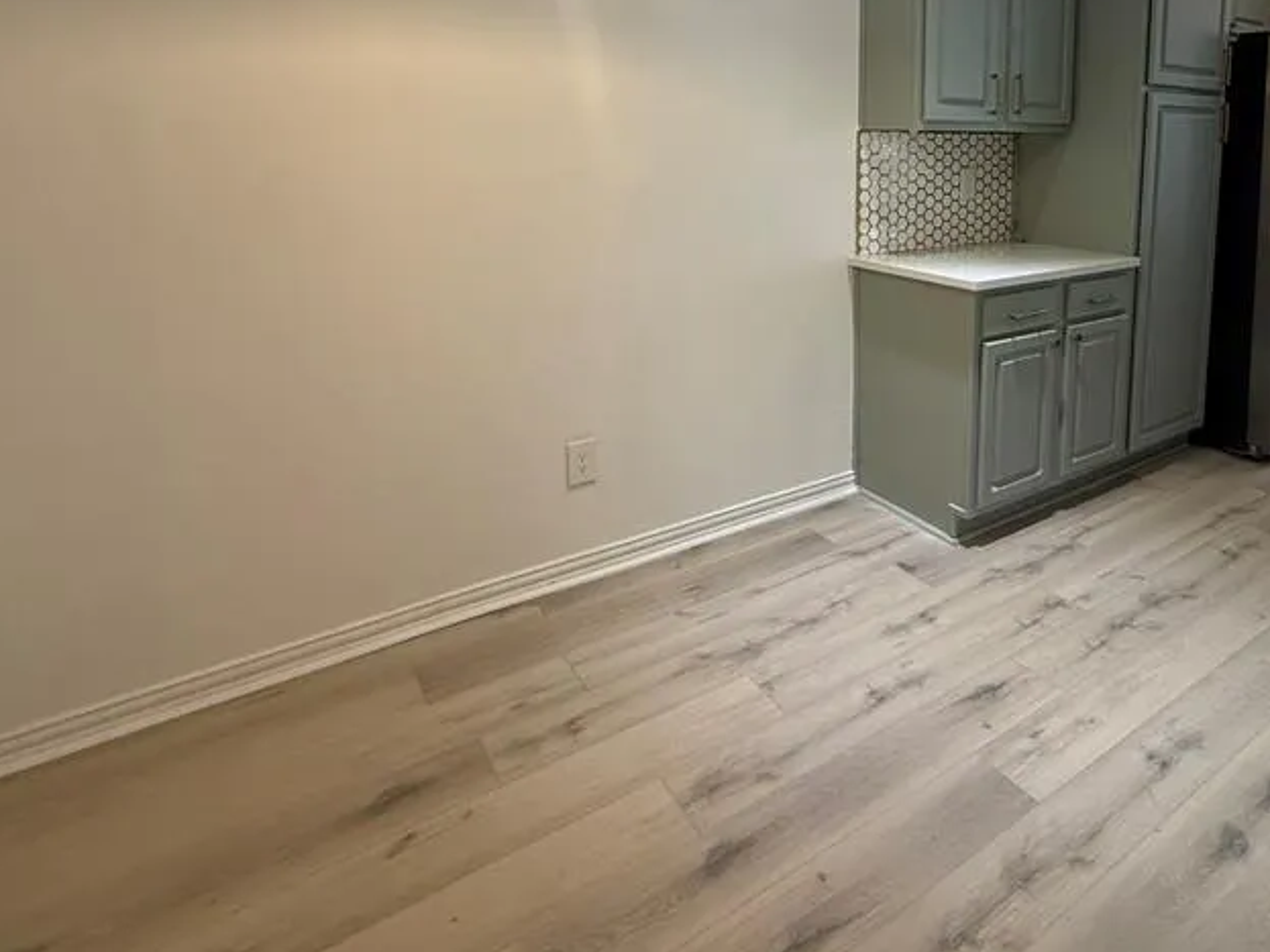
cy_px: 243
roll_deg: -0.1
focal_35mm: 23
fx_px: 844
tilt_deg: -6.2
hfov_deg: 71.0
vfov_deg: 56.1
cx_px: 881
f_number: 2.2
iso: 250
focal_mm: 2.22
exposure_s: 1/120
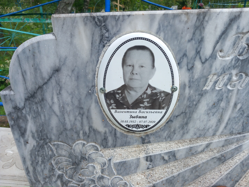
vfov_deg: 51.4
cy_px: 94
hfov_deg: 65.3
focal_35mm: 27
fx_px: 194
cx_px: 124
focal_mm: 4
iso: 20
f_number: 1.8
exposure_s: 1/114
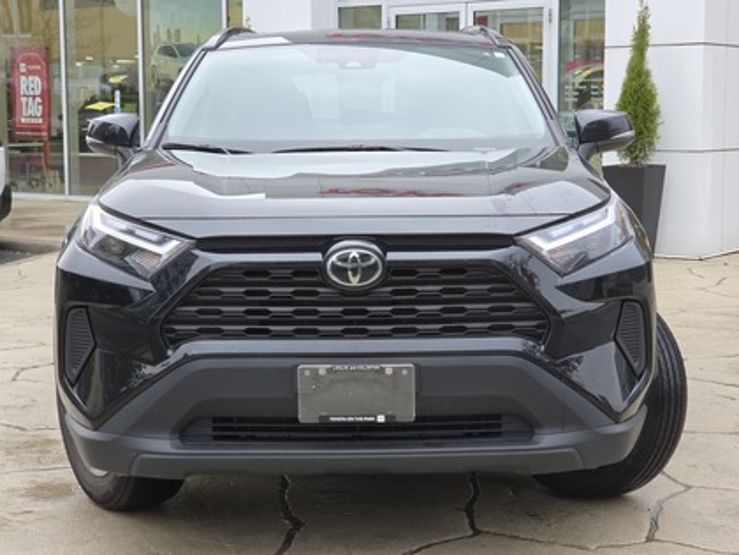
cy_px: 278
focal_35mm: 69
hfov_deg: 28.2
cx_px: 370
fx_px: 1473
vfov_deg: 21.3
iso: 80
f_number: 2.4
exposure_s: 1/120
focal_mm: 7
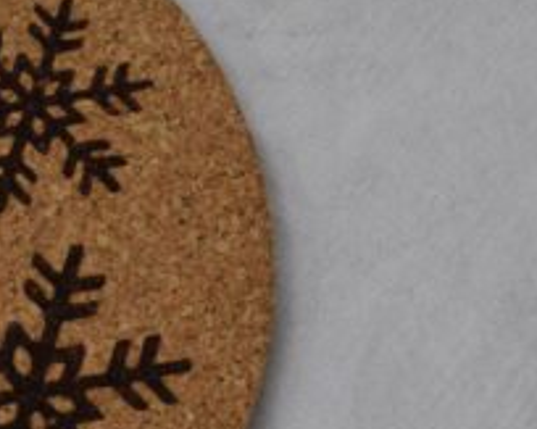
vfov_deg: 6.8
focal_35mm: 227
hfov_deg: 8.3
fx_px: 3612
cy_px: 258
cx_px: -250
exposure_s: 1/2
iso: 400
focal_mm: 55
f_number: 20
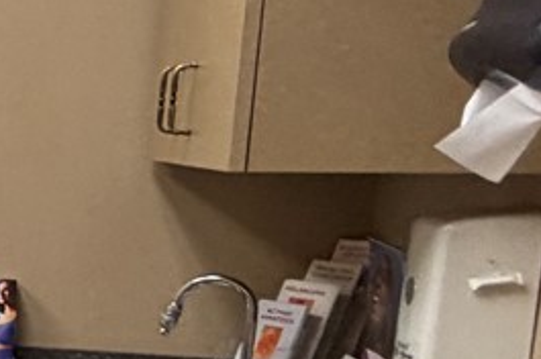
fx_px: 1321
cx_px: -827
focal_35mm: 88
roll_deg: +1.0
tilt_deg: -6.8
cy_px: 304
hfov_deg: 14.0
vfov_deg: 15.4
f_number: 2.2
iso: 200
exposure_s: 1/60
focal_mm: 2.22
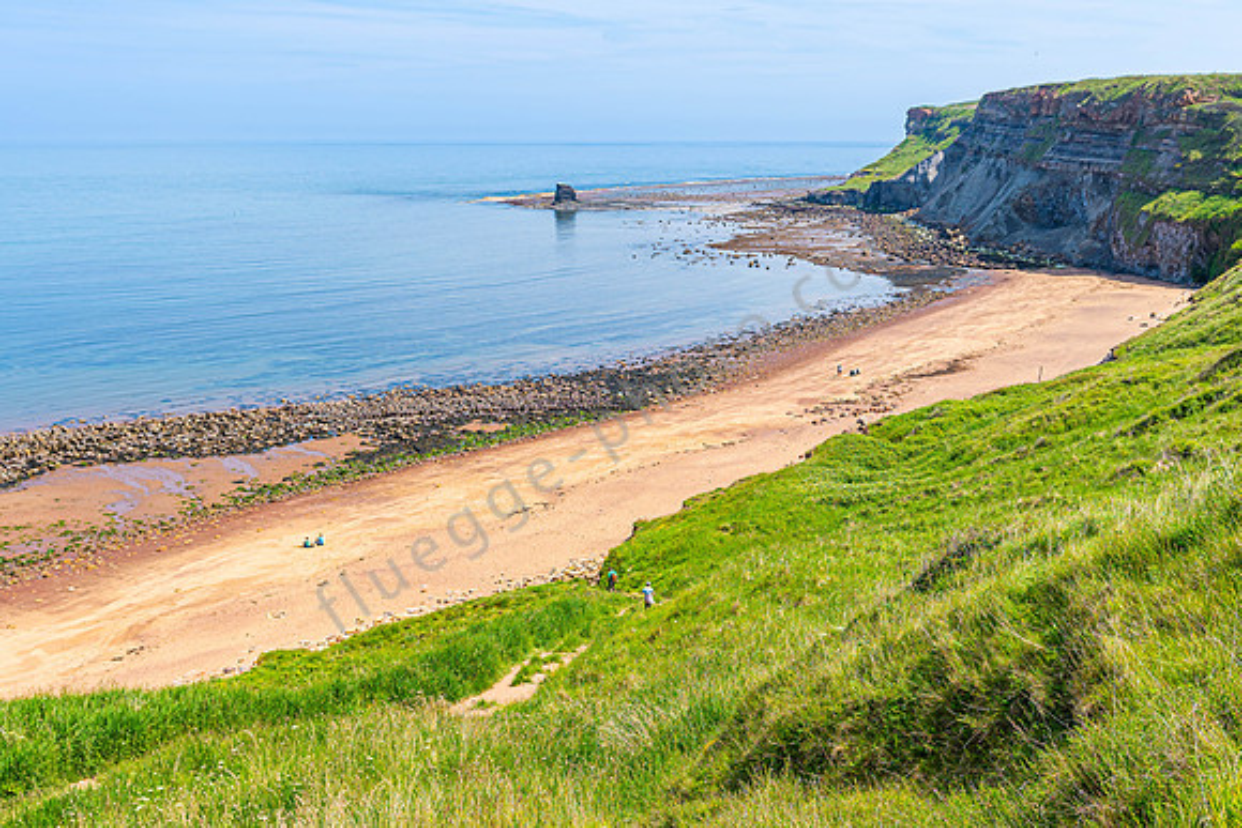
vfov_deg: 38.5
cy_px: 414
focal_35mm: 34
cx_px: 621
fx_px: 1187
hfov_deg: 55.2
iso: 100
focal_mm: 22
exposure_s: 1/800
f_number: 3.5
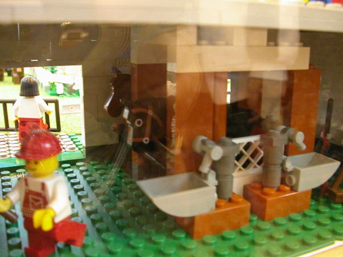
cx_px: 169
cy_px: 130
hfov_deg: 47.9
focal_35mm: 39
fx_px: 386
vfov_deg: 36.8
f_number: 2.7
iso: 400
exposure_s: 1/10.3
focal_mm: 5.6
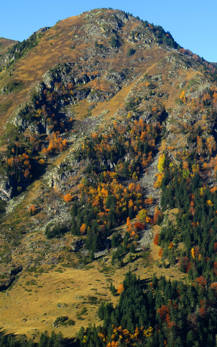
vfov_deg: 22.3
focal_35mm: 93
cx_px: 116
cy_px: 182
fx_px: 880
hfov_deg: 14.1
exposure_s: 1/125
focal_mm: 20.9
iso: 125
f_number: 8
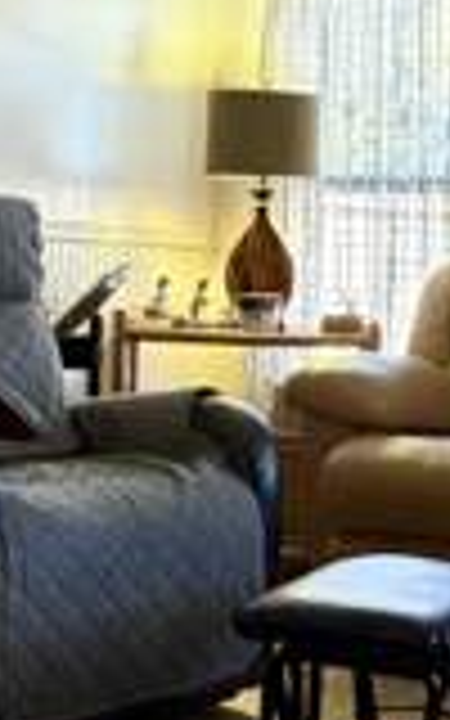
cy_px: 194
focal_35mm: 74
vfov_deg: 27.5
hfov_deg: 17.4
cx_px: 387
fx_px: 1452
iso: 320
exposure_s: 1/60
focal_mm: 2.22
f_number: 2.2
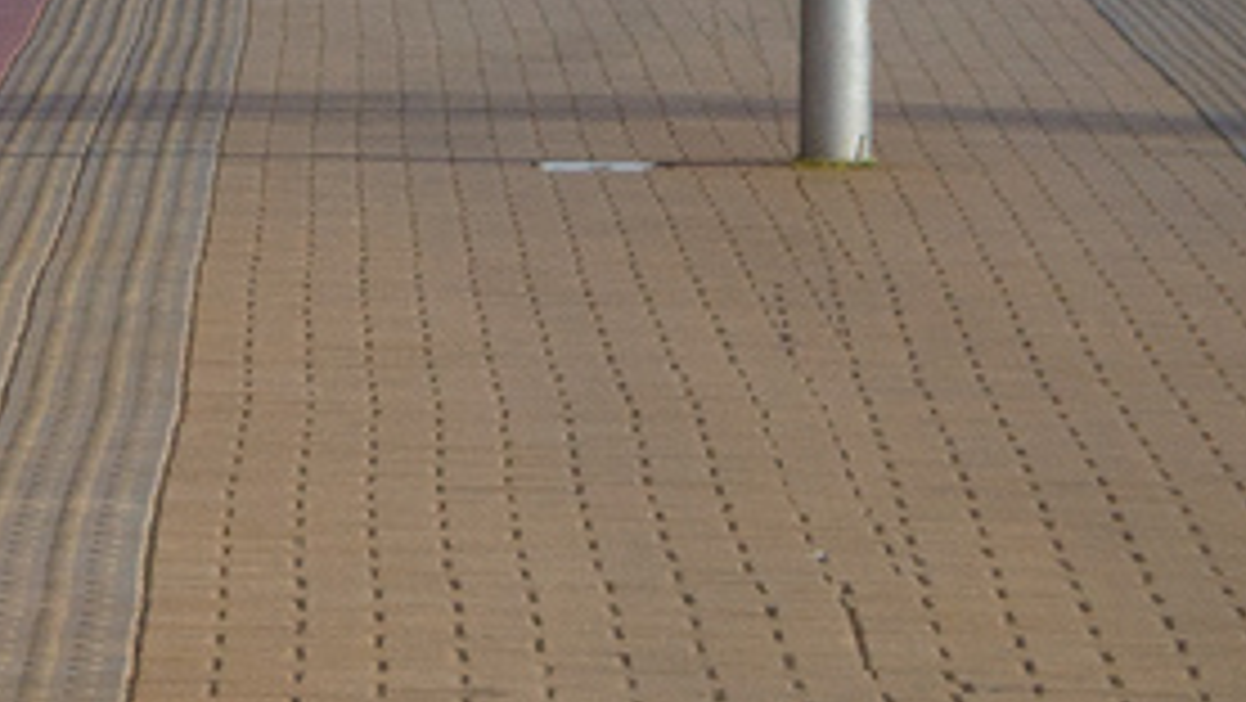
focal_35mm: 468
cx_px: -1754
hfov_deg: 4.5
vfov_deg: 2.6
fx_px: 15461
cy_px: -1287
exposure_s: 1/640
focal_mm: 55
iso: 200
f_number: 5.6
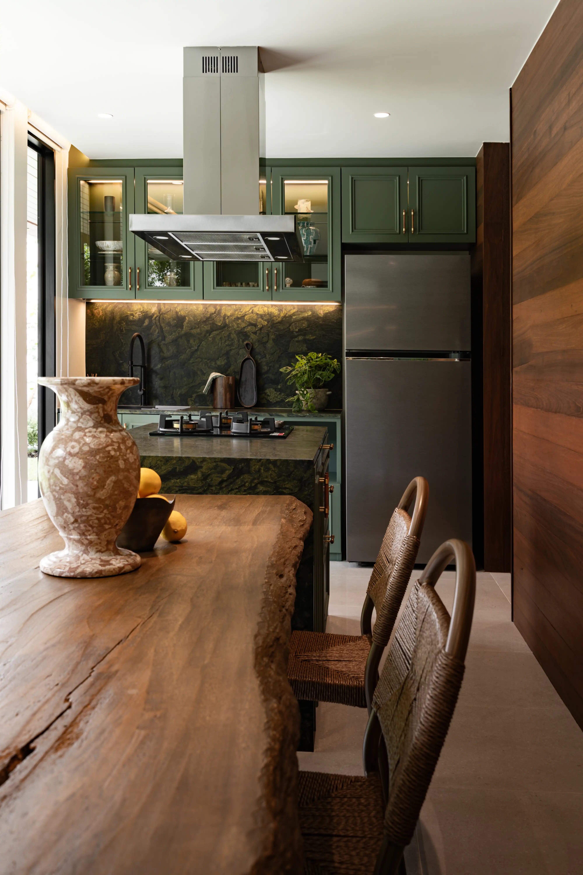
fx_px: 850
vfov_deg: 54.4
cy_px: 438
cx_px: 292
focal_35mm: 35
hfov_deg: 37.9
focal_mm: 35
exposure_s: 1/15
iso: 100
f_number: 8
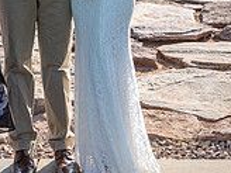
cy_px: -94
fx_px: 741
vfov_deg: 12.6
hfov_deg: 17.5
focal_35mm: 111
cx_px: 28
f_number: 3.5
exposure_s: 1/400
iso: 125
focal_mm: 42
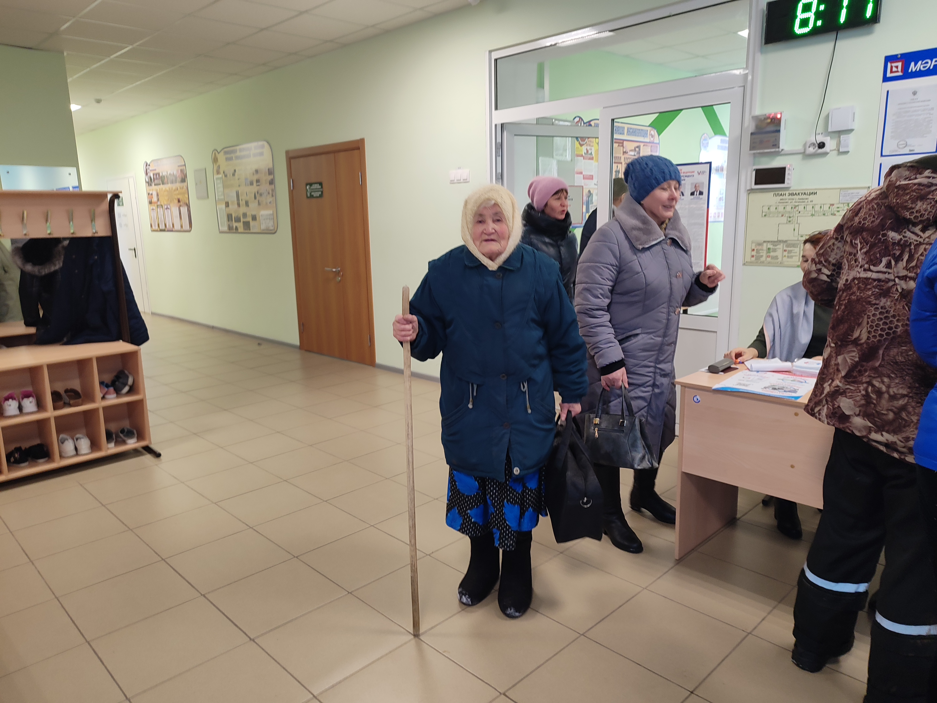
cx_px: 468
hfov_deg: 71.6
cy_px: 352
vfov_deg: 56.8
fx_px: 650
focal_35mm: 24
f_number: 1.89
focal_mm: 5.89
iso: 278
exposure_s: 1/33
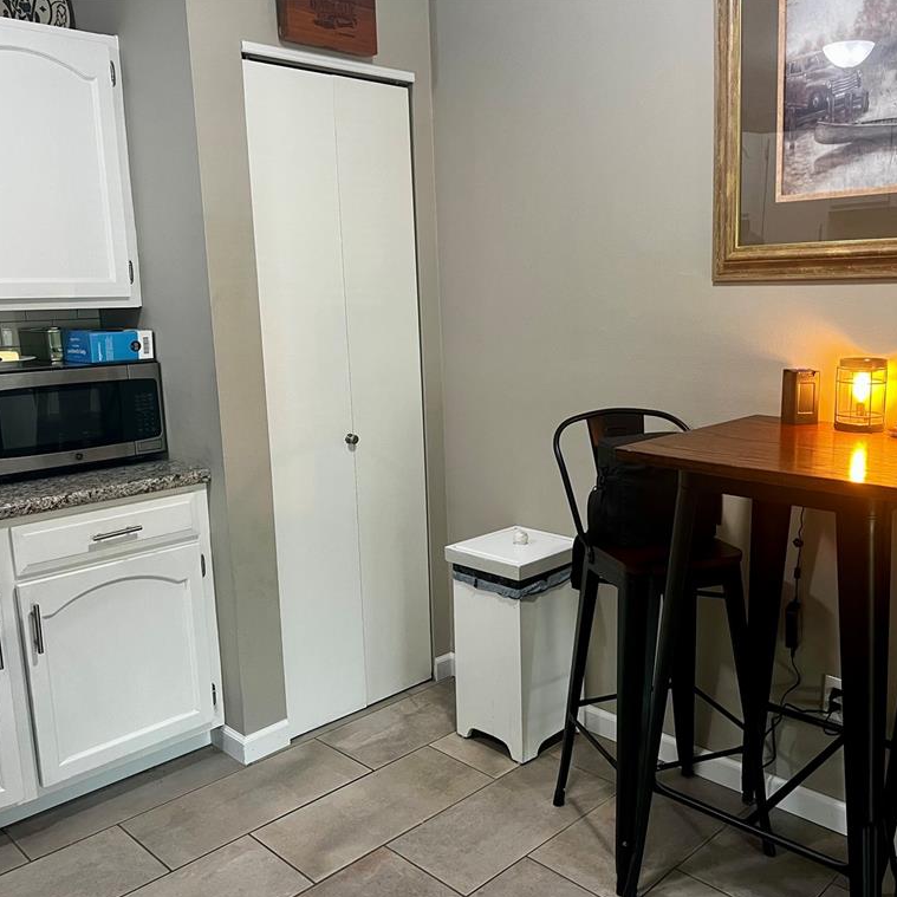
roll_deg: +0.4
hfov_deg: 52.2
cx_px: 541
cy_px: 448
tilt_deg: -11.5
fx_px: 909
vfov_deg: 52.5
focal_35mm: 31
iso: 160
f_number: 1.5
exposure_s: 1/60
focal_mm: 5.7
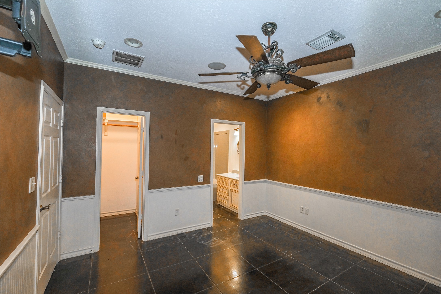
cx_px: 220
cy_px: 147
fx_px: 184
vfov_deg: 77.3
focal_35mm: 15
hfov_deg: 100.4
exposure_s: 1/30
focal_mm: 10
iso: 1000
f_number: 5
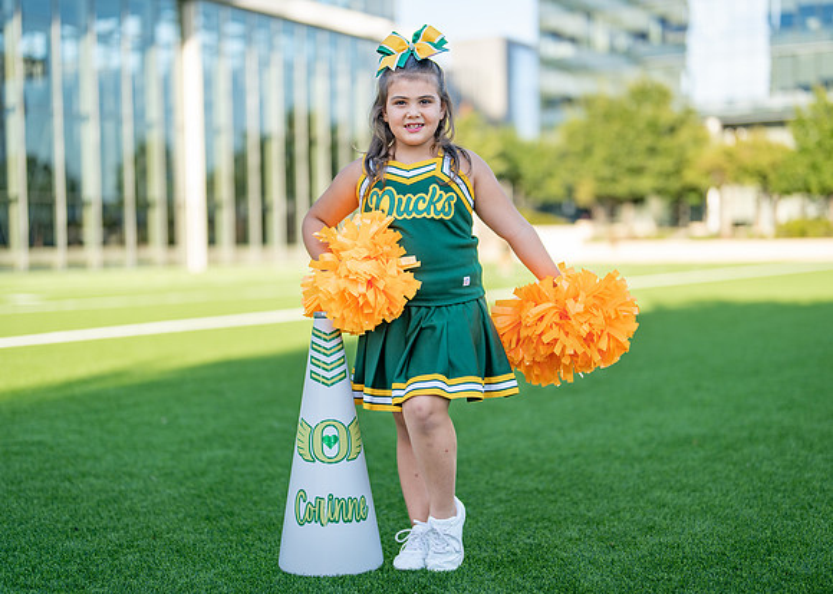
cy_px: 307
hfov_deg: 35.7
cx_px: 421
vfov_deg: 25.9
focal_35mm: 55
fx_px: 1294
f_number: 1.2
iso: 100
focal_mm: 50
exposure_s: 1/1600
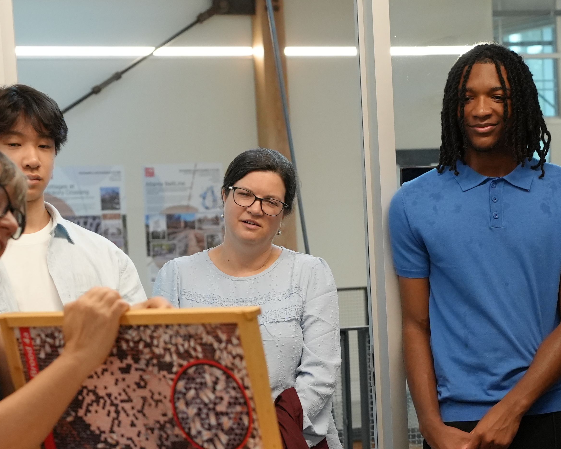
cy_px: 446
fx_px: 2142
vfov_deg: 11.8
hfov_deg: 14.9
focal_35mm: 129
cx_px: 406
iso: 2500
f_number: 4
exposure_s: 1/160
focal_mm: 46
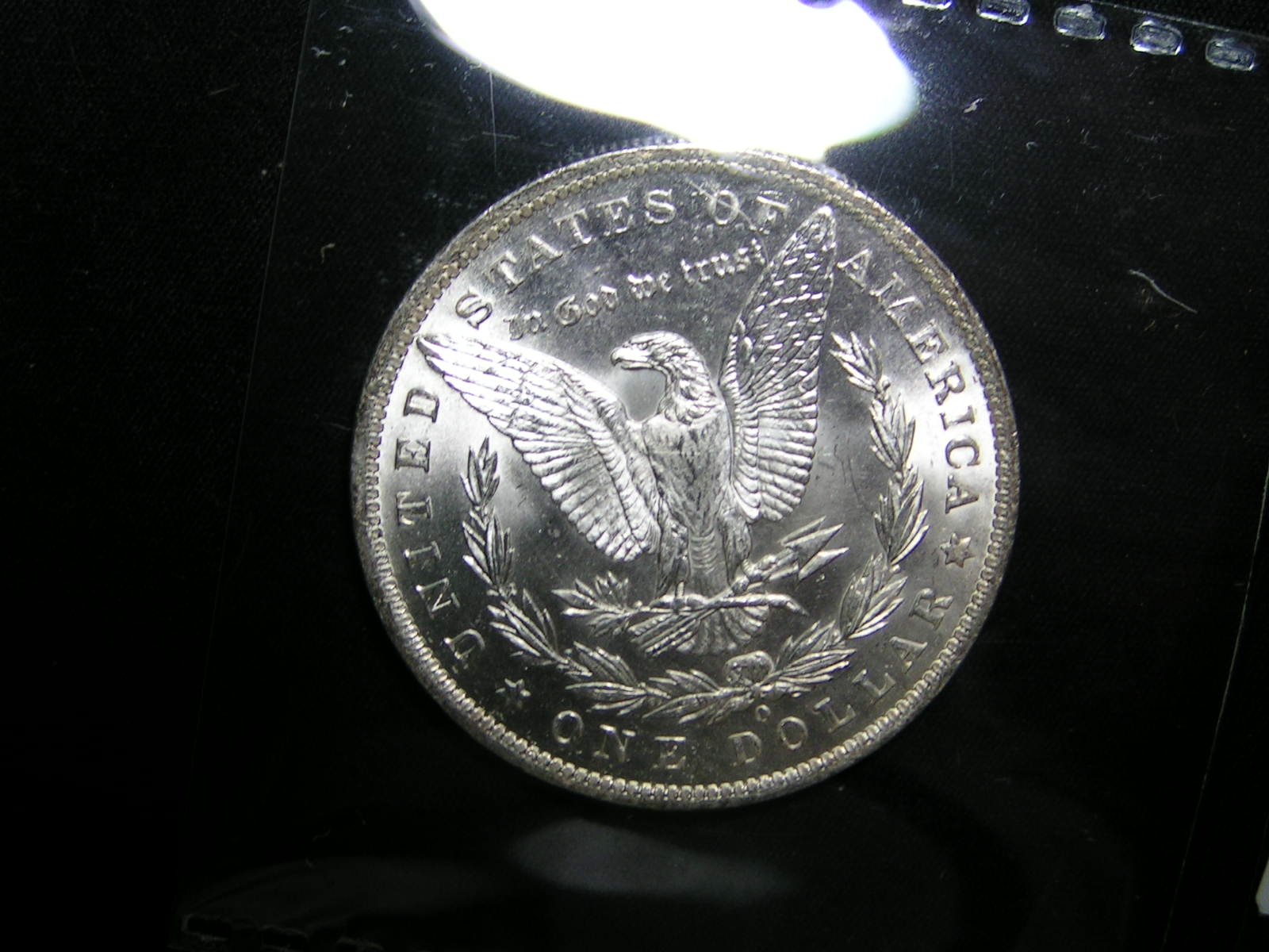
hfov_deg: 30.7
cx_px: 634
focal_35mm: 63
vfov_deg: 23.3
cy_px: 476
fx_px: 2310
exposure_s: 1/60
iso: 50
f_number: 3.2
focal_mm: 9.7
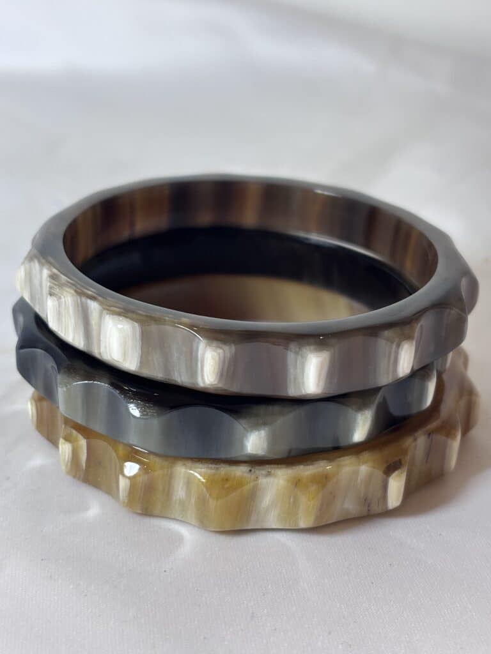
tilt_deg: -28.9
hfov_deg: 28.0
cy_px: 327
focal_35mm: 52
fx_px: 983
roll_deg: -2.9
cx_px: 246
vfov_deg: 36.8
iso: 40
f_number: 1.6
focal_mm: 5.96
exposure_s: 1/100
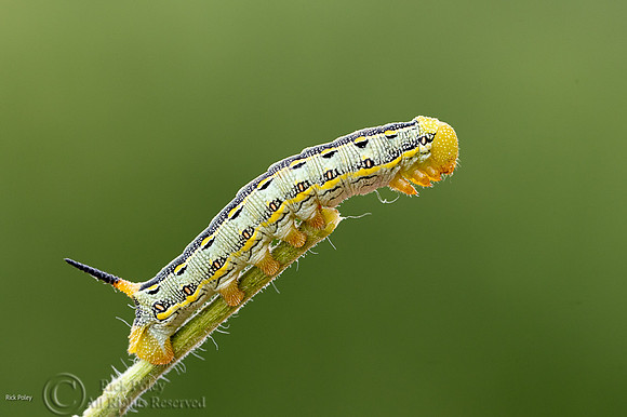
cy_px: 254
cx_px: 382
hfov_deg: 18.6
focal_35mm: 110
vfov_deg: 12.5
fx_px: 1911
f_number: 8
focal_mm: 90
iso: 1250
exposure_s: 1/250
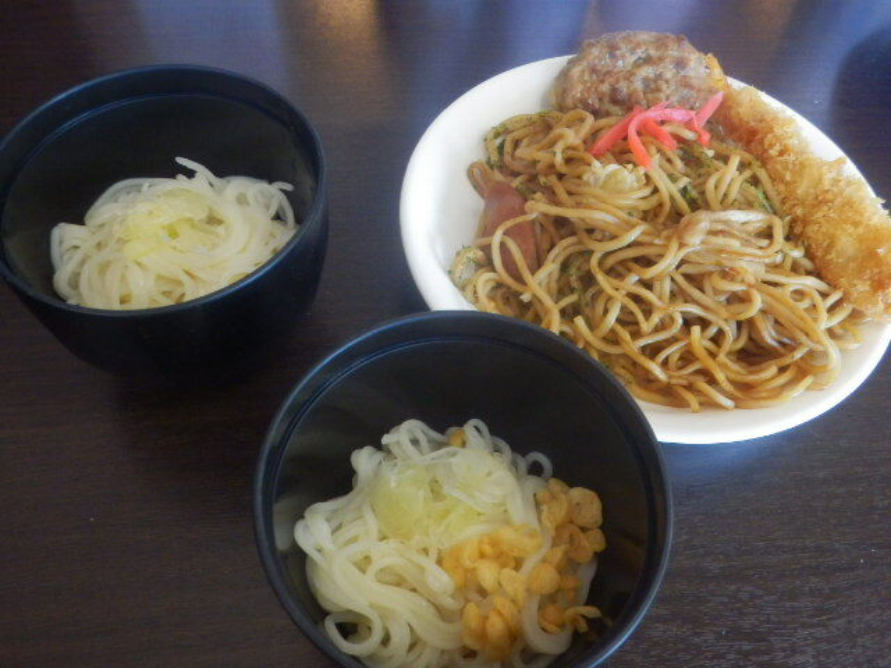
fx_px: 952
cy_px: 334
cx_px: 446
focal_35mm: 37
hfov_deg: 50.1
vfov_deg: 38.7
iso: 800
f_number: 3.9
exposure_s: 1/40
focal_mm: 6.6
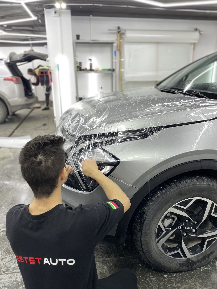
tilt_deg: -18.1
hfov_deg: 53.1
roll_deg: +0.6
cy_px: 144
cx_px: 108
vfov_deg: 67.3
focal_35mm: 26
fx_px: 217
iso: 64
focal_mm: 4.2
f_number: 1.6
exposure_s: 1/100
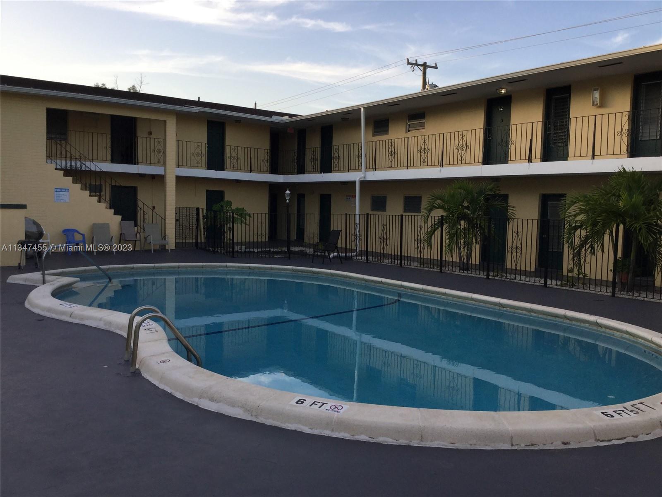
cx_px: 331
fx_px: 593
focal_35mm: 31
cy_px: 248
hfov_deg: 58.4
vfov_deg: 45.4
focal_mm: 3.3
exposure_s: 1/281
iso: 25
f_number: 2.4
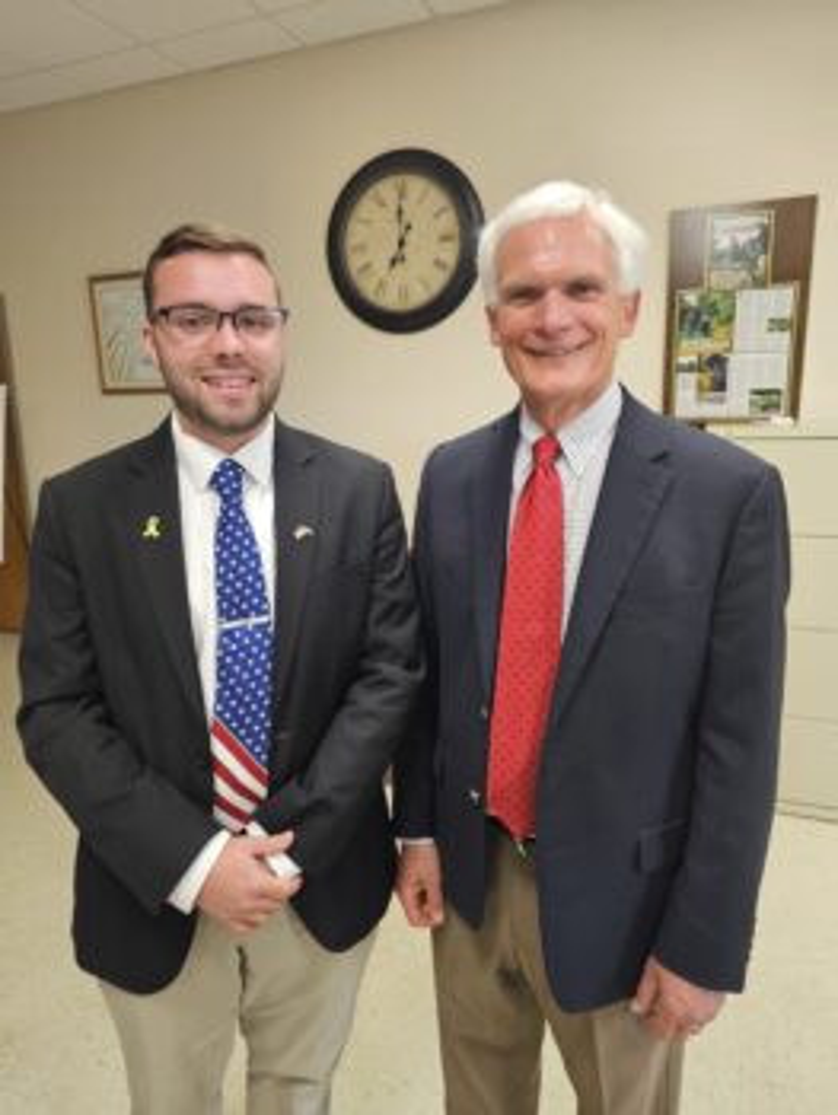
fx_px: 741
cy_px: 558
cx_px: 419
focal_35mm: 23
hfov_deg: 58.9
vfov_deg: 73.9
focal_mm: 6.3
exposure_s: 1/52.5
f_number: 1.7
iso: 125
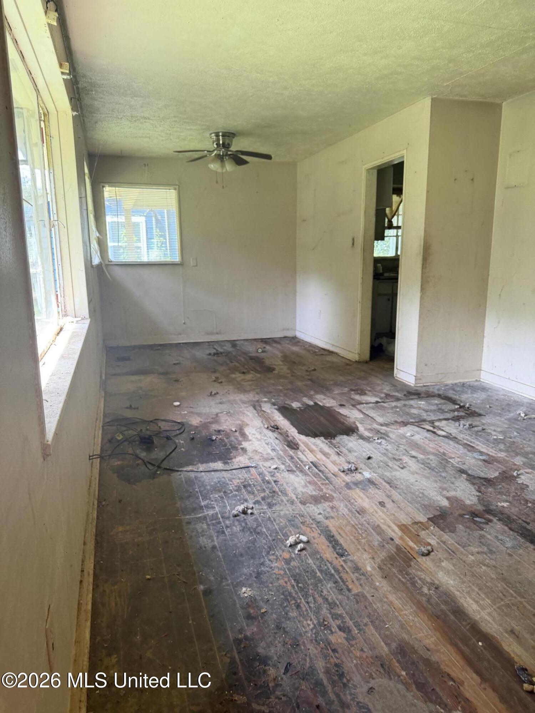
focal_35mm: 24
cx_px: 268
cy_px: 356
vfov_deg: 71.6
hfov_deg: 56.8
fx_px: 495
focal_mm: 6.76
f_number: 1.78
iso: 200
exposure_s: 1/99
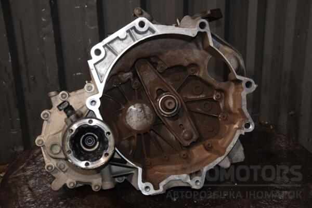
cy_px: 104
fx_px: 494
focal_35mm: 57
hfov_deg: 35.1
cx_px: 156
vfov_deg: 23.8
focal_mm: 38
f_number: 5
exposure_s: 1/60
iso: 800
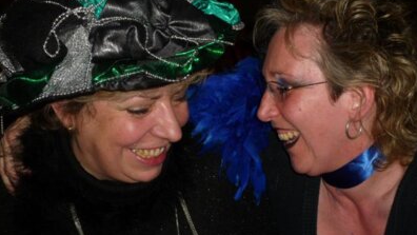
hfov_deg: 32.3
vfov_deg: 18.5
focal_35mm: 65
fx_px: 719
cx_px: 210
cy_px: 102
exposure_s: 1/40
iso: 100
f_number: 4.7
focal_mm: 10.4
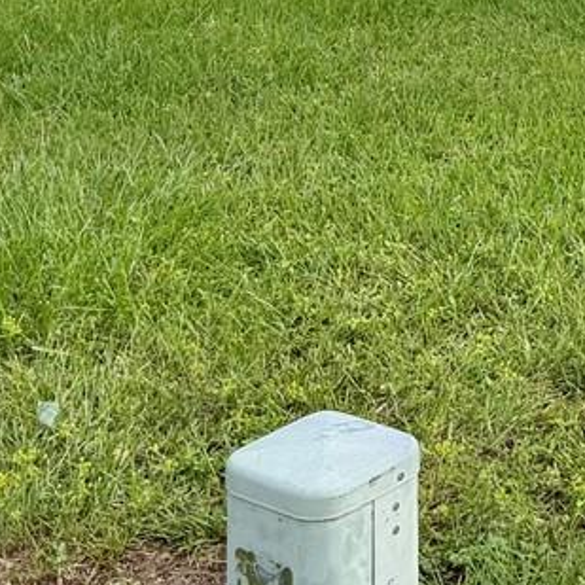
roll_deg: -1.9
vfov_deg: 14.6
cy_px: -333
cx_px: 718
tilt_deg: -1.0
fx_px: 2103
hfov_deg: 15.2
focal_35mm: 110
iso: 80
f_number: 1.78
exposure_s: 1/3021
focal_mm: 6.76
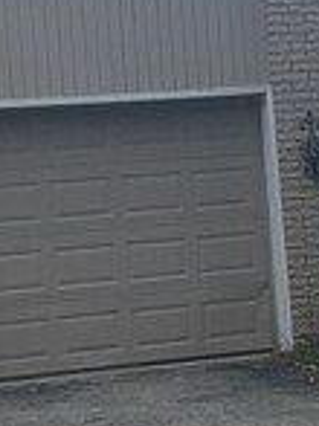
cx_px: 162
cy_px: 161
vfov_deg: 16.7
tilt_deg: +2.0
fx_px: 1452
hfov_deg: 12.5
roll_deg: +5.9
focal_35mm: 118
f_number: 1.8
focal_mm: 4.25
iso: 25
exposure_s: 1/1468
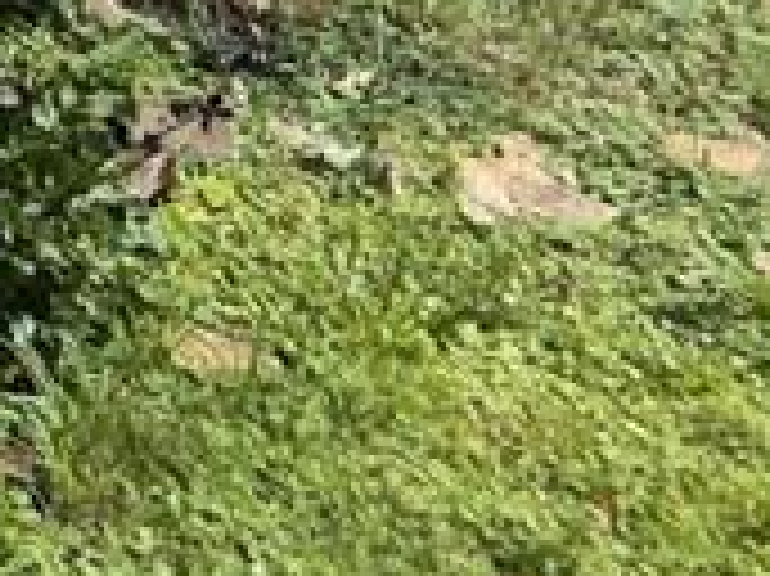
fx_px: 1867
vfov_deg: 13.2
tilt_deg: +5.6
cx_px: -973
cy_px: -806
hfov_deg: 15.5
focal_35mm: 84
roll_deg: +1.7
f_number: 2.2
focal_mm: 2.22
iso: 16
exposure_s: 1/1464
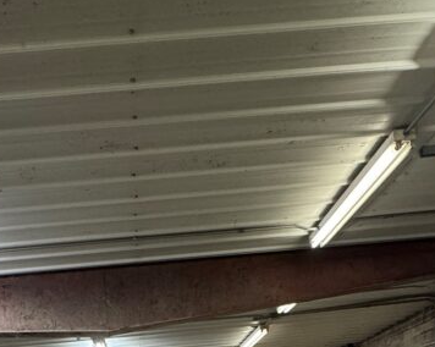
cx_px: 146
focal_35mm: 41
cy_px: 444
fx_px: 527
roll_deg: -0.4
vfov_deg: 29.7
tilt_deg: -0.3
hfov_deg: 44.2
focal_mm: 2.22
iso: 500
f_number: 2.2
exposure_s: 1/60
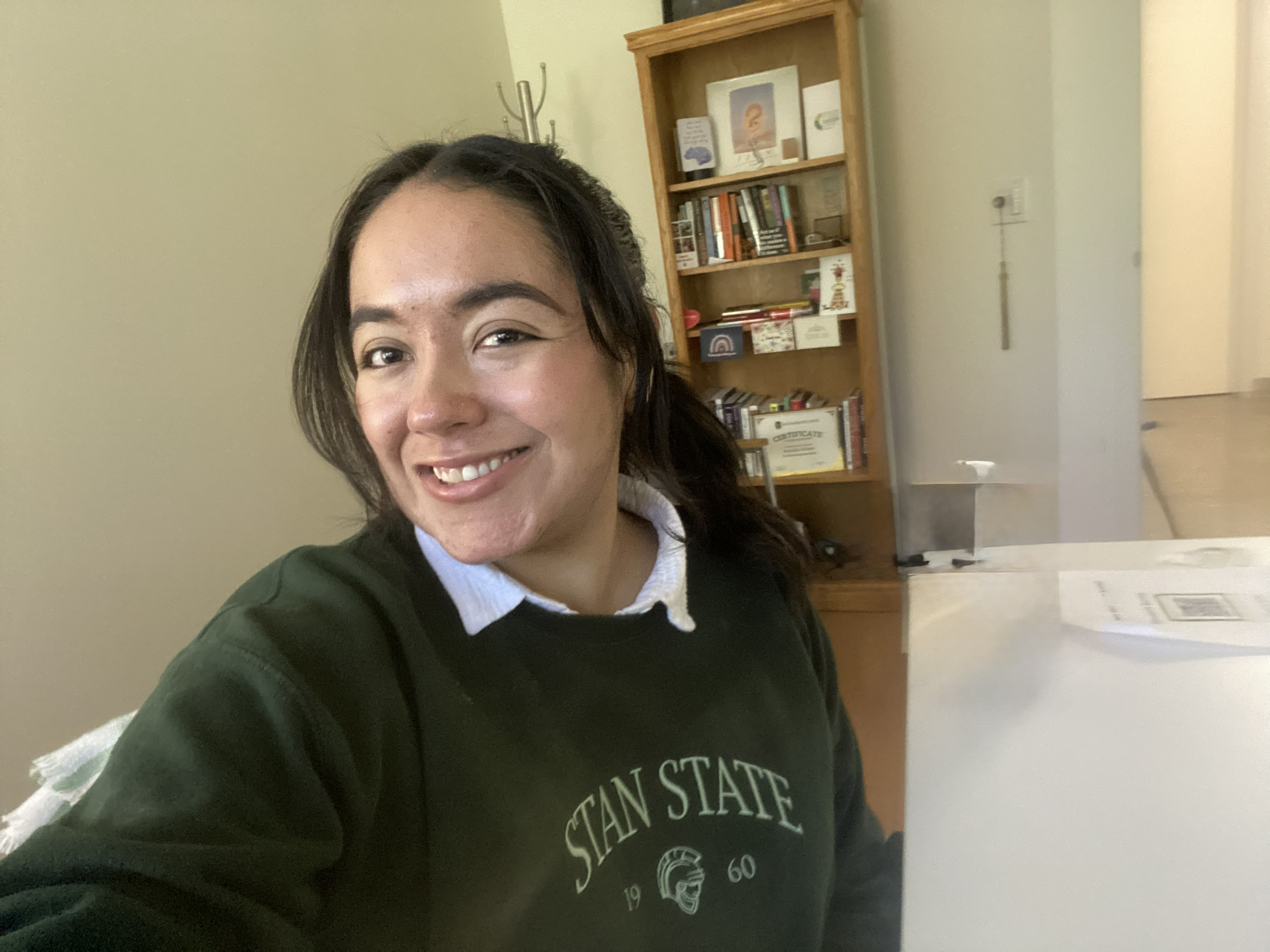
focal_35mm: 23
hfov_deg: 73.9
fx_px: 844
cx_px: 635
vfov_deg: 58.9
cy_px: 476
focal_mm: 2.71
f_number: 2.2
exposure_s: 1/17
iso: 640
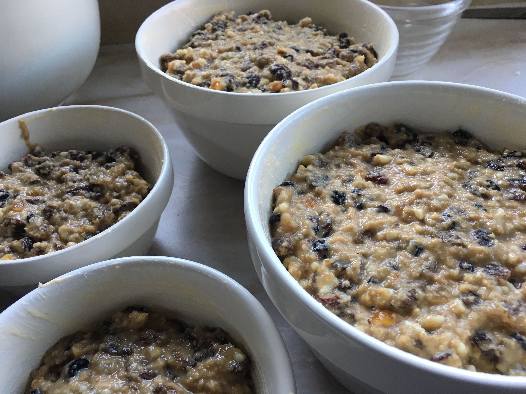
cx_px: 263
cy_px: 197
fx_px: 441
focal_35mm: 29
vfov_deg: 48.2
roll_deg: +1.6
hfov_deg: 61.7
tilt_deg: -43.9
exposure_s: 1/33
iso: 40
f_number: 2.2
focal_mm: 4.15
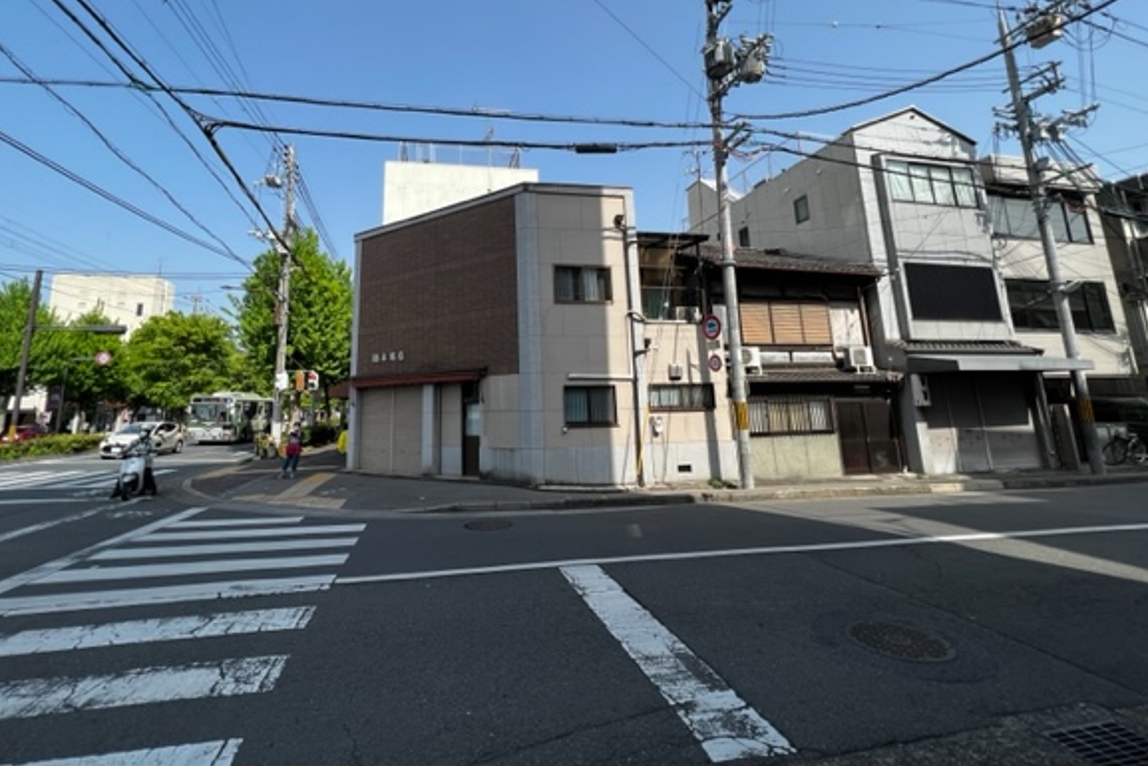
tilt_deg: +10.7
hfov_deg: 100.1
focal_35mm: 15
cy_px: 310
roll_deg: +1.4
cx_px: 519
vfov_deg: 76.6
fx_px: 478
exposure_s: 1/1064
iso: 32
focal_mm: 1.57
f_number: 1.8
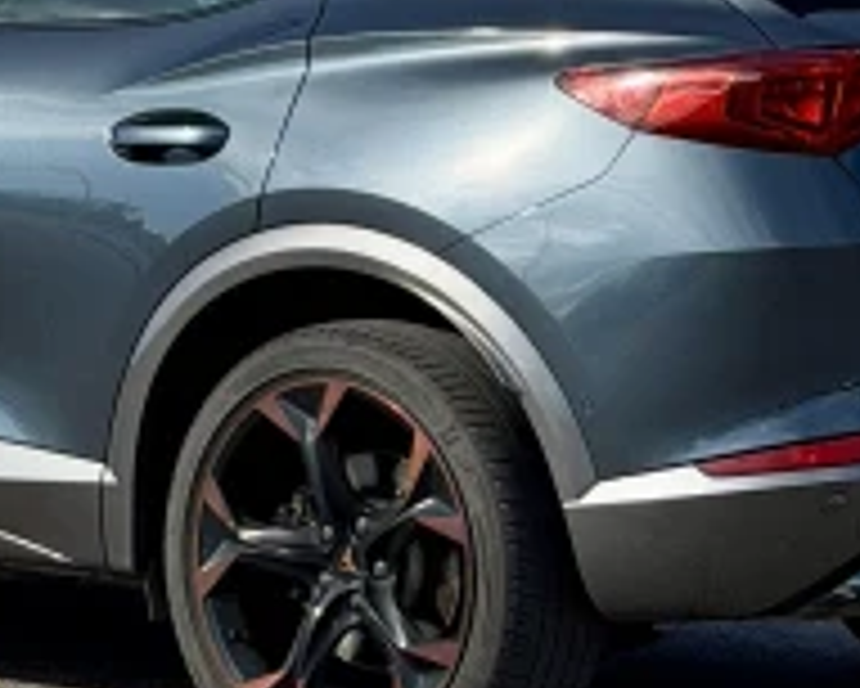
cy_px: 247
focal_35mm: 157
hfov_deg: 12.2
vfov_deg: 9.8
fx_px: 3998
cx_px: 113
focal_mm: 6.76
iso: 64
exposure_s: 1/4587
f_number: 1.78
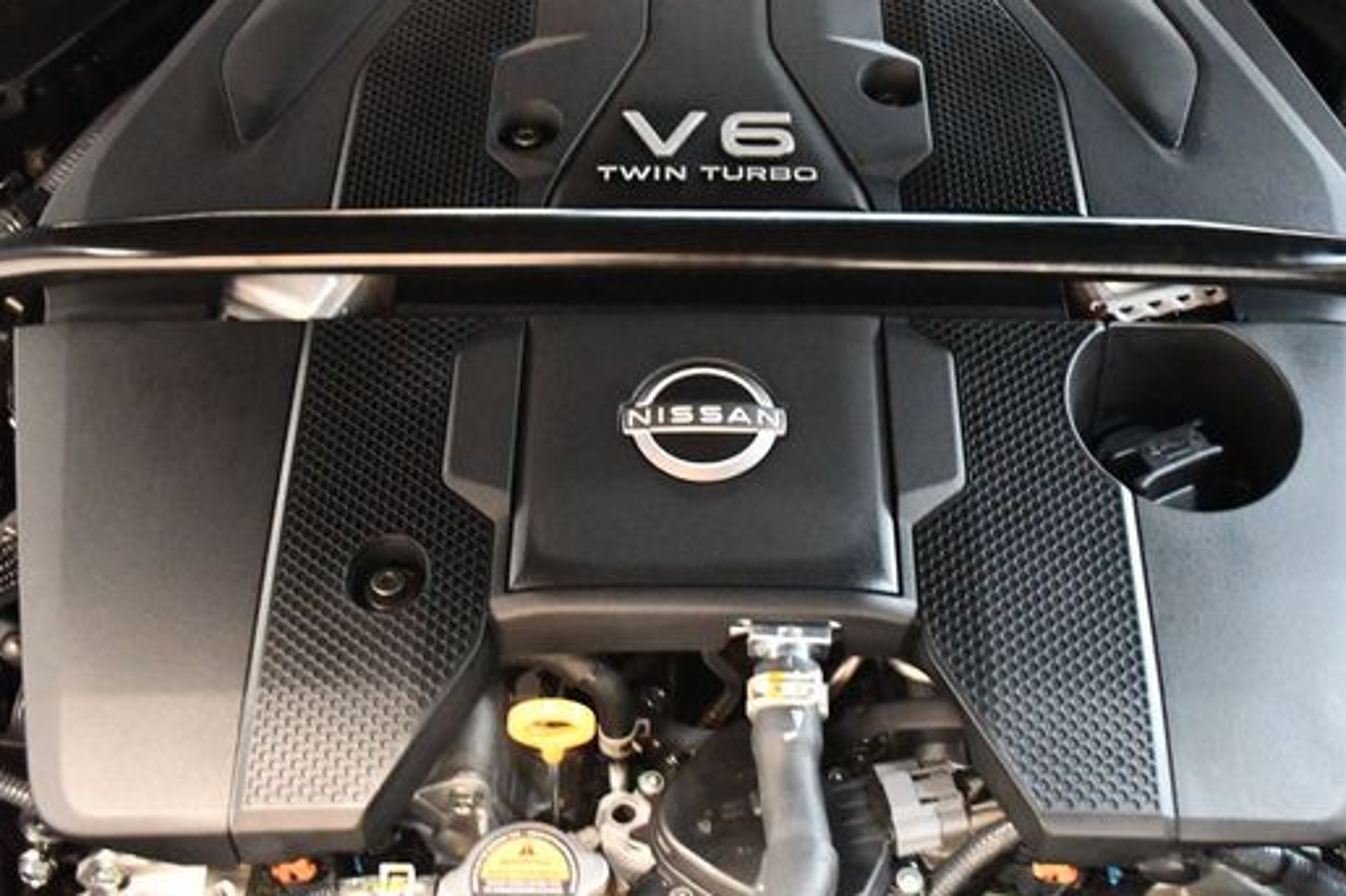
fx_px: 1532
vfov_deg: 32.5
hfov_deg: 47.4
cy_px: 376
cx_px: 700
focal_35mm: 41
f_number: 4
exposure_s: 1/50
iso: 12800
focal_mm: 22
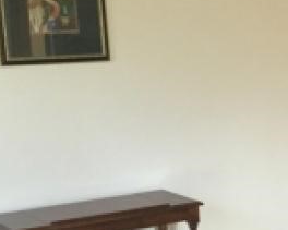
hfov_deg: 15.4
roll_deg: +0.1
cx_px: 497
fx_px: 937
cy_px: 176
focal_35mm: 110
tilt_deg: -11.0
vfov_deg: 13.9
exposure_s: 1/30
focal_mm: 4.15
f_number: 2.2
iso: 200
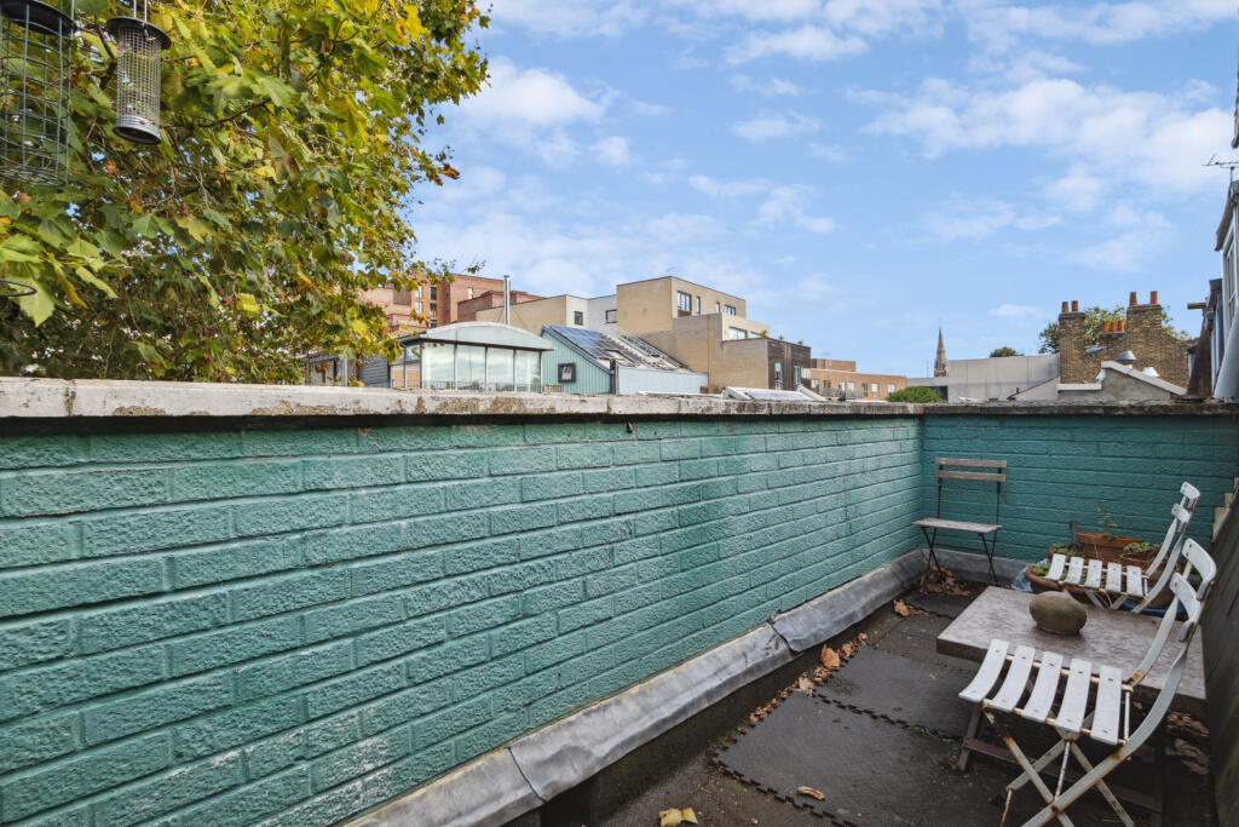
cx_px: 620
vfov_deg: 73.8
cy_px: 414
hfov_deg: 96.7
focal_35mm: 16
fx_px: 551
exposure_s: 1/1250
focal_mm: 16
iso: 1000
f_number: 11
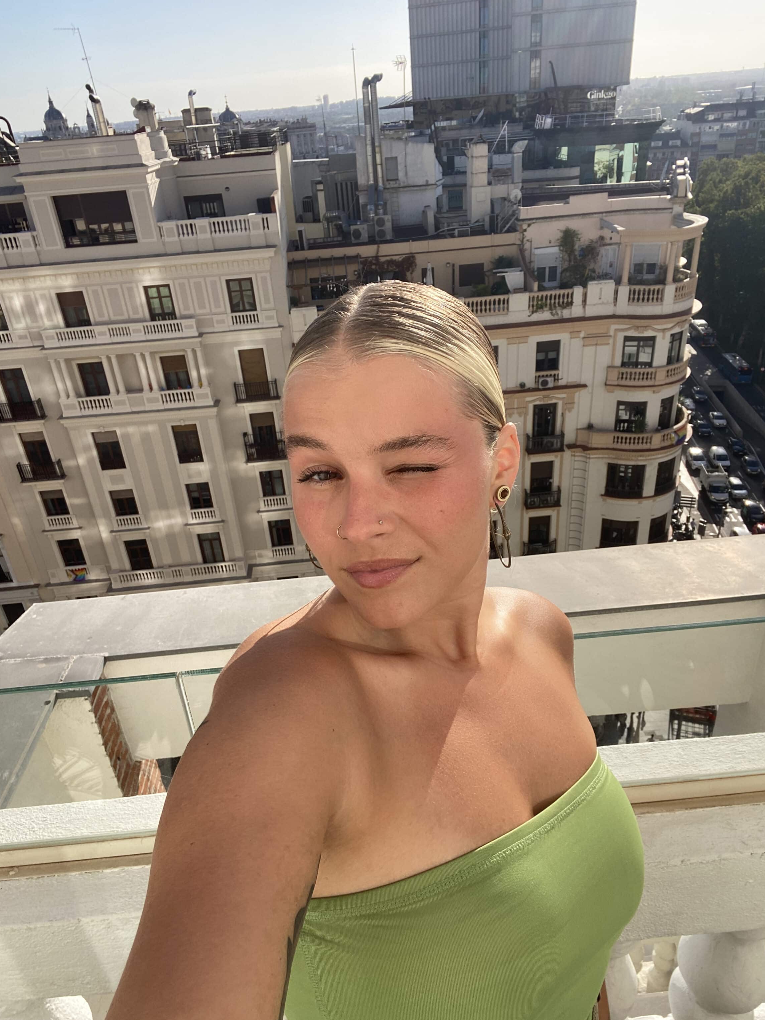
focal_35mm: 24
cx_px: 384
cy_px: 524
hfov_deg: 56.8
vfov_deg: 71.6
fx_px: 707
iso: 25
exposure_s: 1/964
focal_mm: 2.71
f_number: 2.2
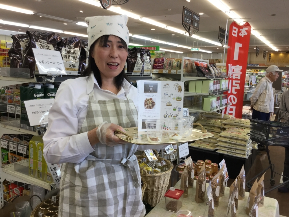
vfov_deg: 45.4
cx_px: 144
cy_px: 108
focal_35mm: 31
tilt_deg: -8.7
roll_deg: -1.0
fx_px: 259
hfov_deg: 58.4
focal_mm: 3.3
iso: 25
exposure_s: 1/40
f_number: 2.4
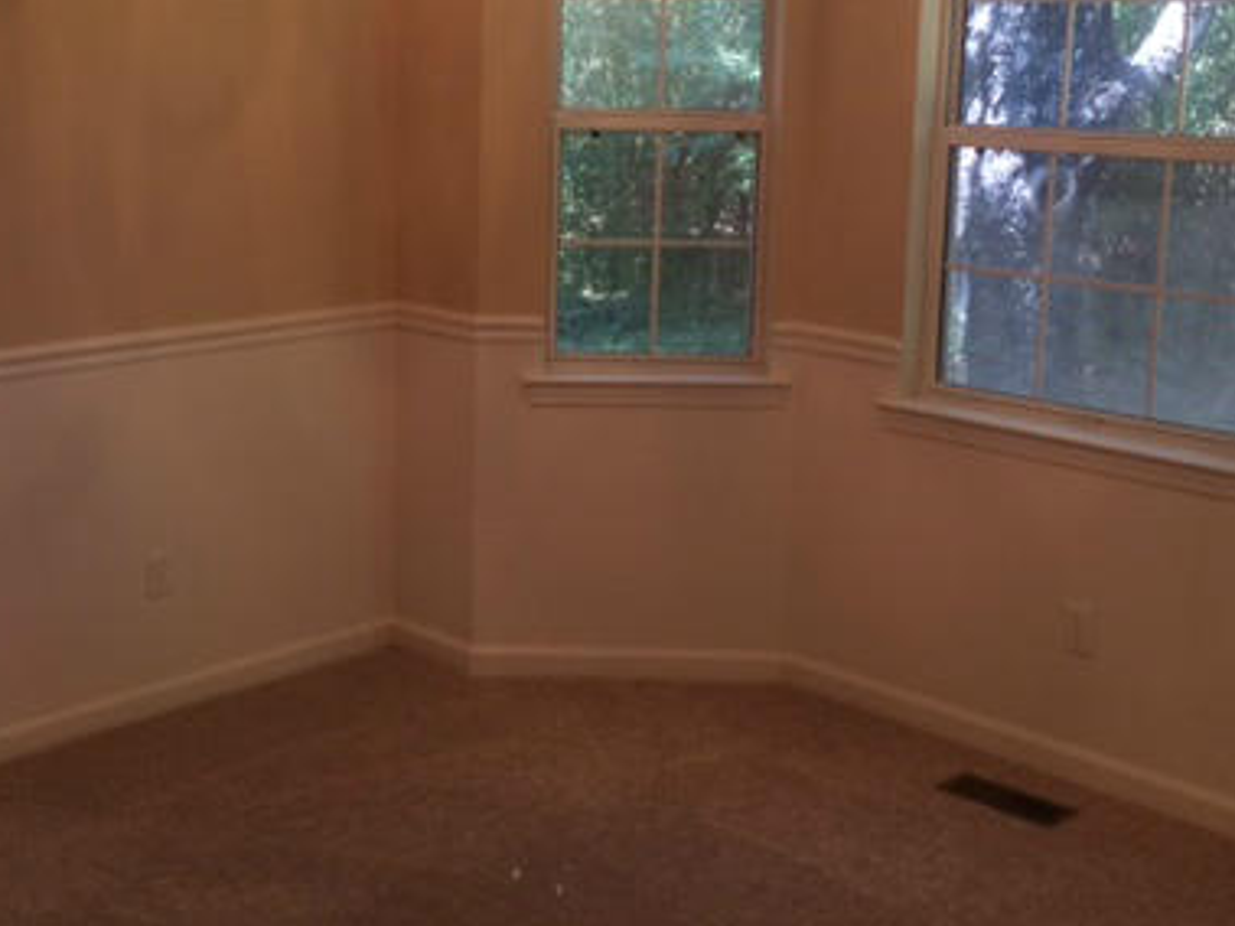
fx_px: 1748
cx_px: 531
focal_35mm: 49
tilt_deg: -9.4
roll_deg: -0.2
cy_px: 336
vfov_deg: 29.5
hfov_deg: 38.8
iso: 64
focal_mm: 4.15
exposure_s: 1/30
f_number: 2.2
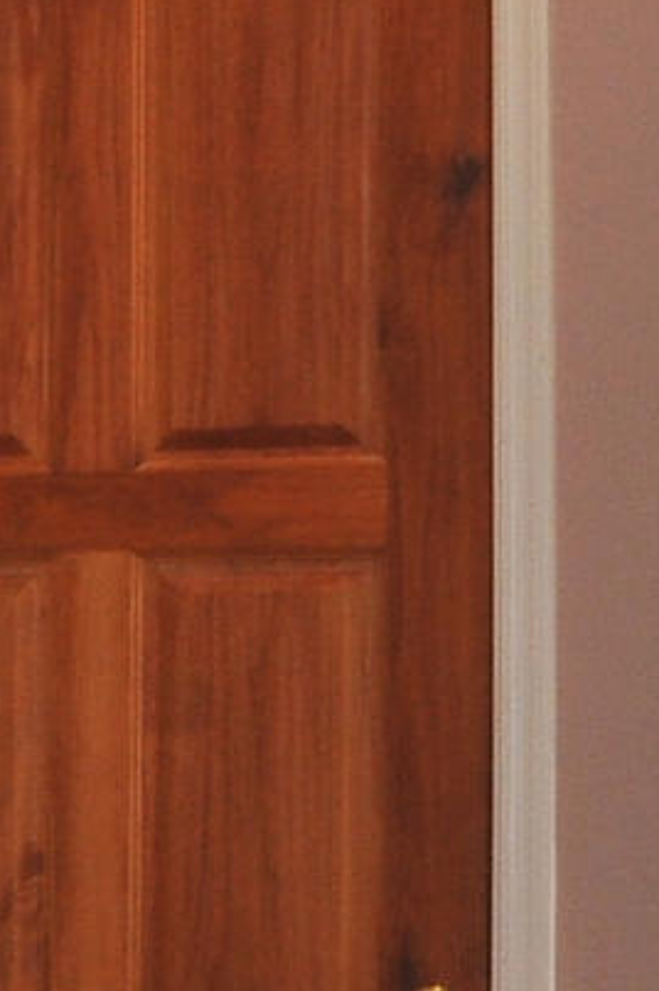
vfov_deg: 15.2
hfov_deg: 9.6
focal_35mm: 134
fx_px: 3685
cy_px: 829
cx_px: -602
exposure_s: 1/30
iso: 1000
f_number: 8
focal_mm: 18
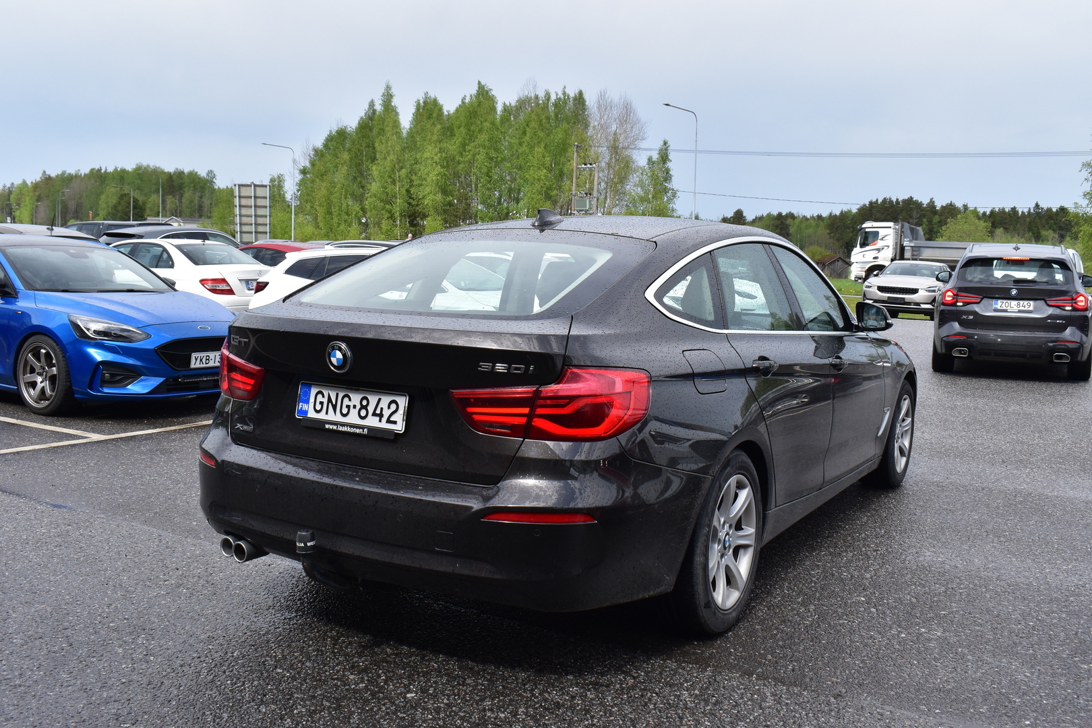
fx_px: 1001
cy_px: 364
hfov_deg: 57.2
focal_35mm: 33
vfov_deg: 40.0
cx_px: 546
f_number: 11
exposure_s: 1/500
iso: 400
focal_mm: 22
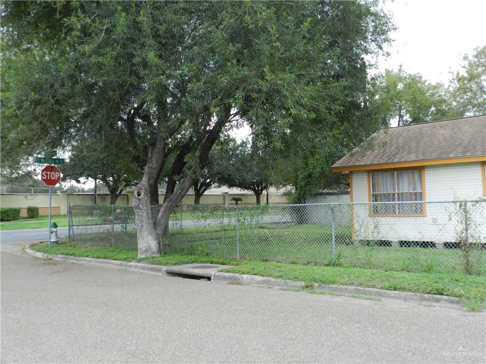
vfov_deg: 44.2
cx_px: 243
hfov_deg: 56.8
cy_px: 182
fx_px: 449
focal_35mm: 32
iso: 160
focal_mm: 5.6
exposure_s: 1/60
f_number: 4
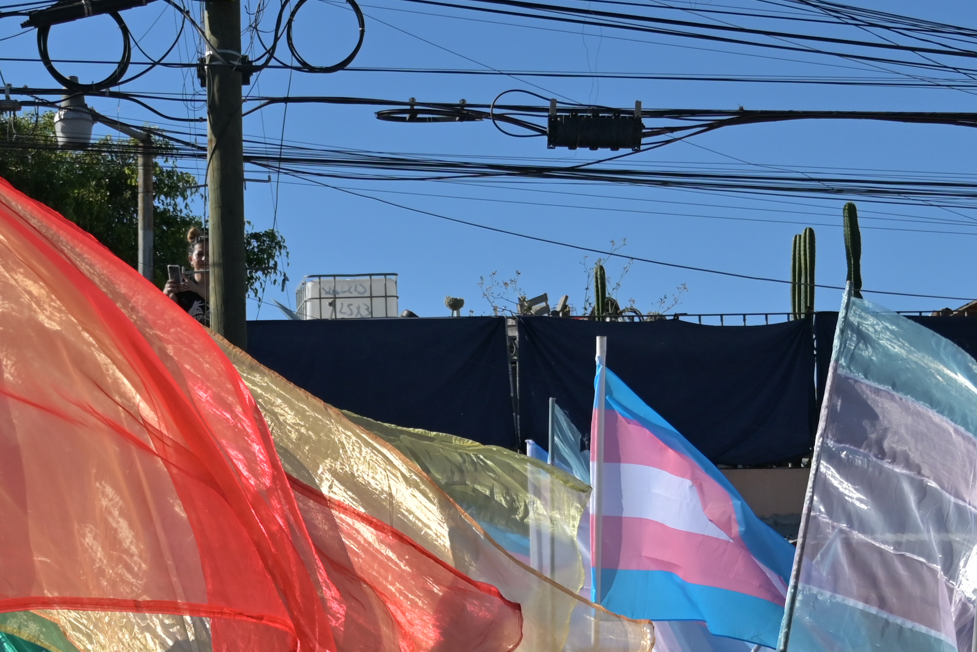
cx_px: 283
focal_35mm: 93
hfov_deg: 21.8
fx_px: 2524
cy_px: 773
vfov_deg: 14.3
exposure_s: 1/3200
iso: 200
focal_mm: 24
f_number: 4
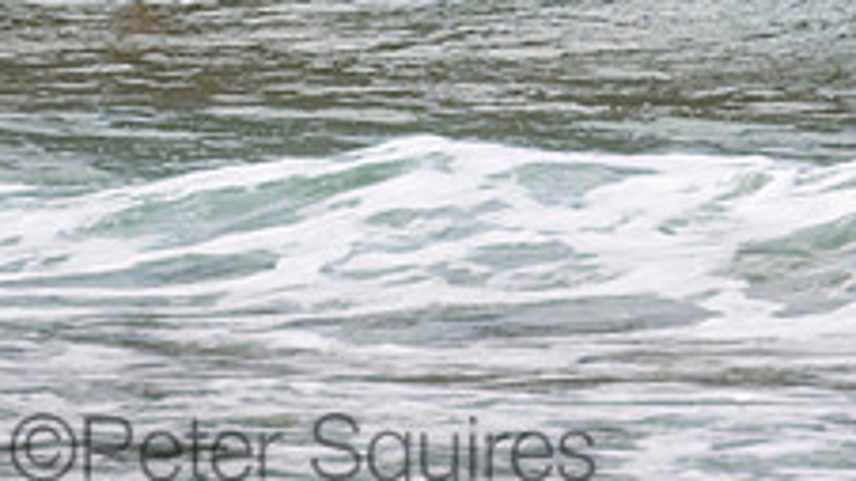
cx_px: 547
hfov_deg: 0.8
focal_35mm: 2630
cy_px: -342
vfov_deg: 0.5
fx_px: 59681
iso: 1800
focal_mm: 800
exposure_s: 1/2000
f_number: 11
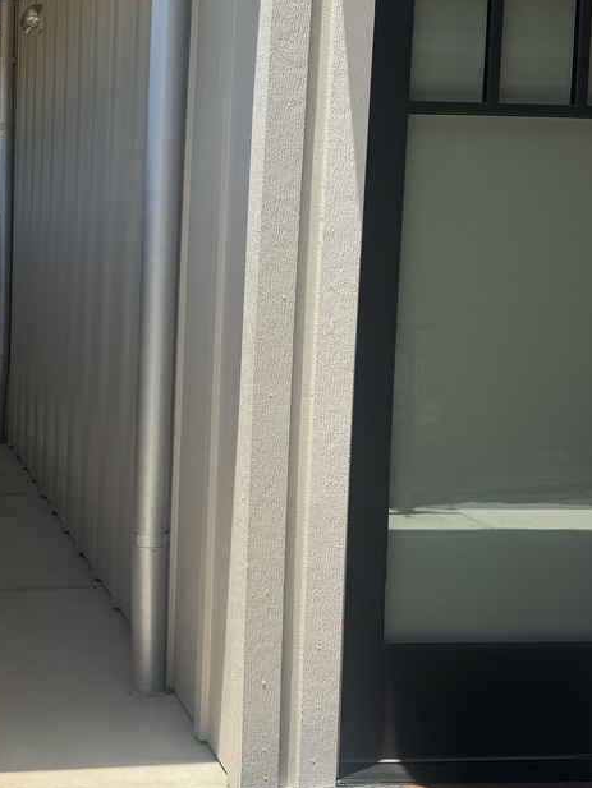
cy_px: 344
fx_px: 1277
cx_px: 1
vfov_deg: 34.3
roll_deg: -0.5
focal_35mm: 56
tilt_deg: -5.4
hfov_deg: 24.9
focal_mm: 6.76
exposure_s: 1/3597
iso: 80
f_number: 1.78
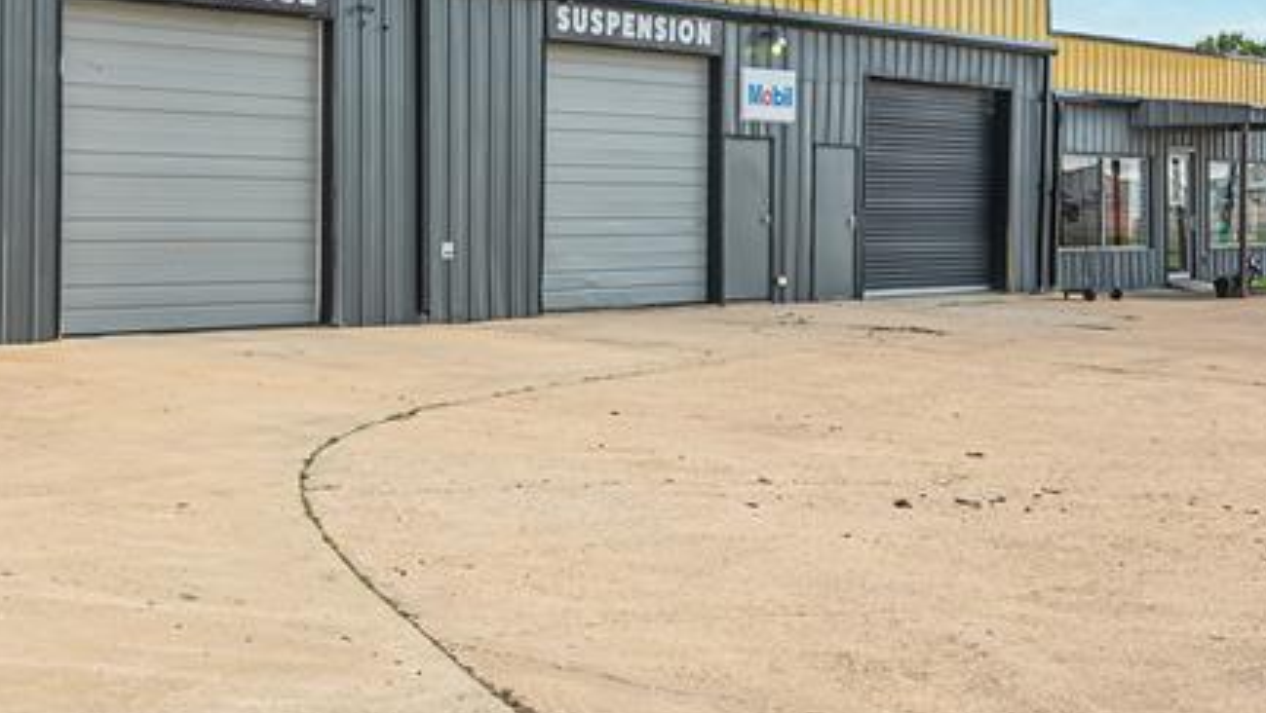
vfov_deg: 25.4
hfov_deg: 42.6
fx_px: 1578
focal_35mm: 47
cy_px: 282
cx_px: 351
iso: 200
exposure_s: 1/200
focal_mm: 19
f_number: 8
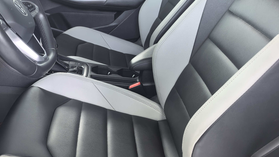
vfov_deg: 29.7
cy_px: 78
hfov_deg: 48.6
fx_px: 296
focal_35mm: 40
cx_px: 71
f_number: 2
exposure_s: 1/50
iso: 250
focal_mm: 8.5
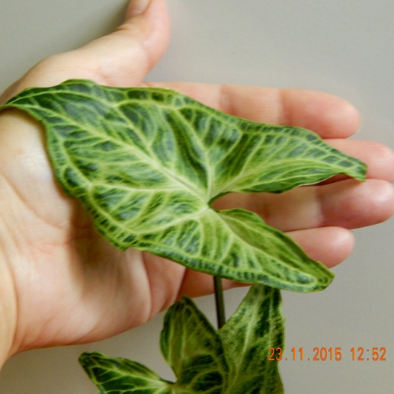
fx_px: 940
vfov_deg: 23.7
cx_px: 165
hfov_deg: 23.6
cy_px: 195
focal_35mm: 73
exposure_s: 1/10
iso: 400
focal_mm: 10.9
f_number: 4
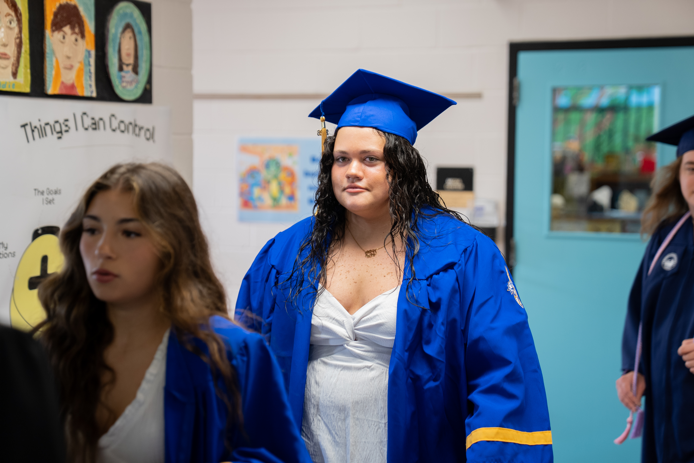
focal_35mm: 70
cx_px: 347
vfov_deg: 19.5
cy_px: 232
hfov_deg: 28.8
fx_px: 1350
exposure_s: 1/125
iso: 640
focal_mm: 70
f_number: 2.8
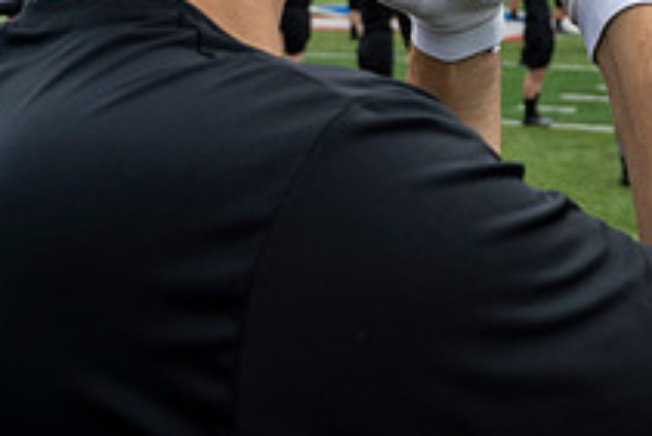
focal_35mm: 66
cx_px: 726
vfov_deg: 18.9
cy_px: -159
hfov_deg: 27.7
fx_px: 1196
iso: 160
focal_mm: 24
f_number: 4
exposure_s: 1/800
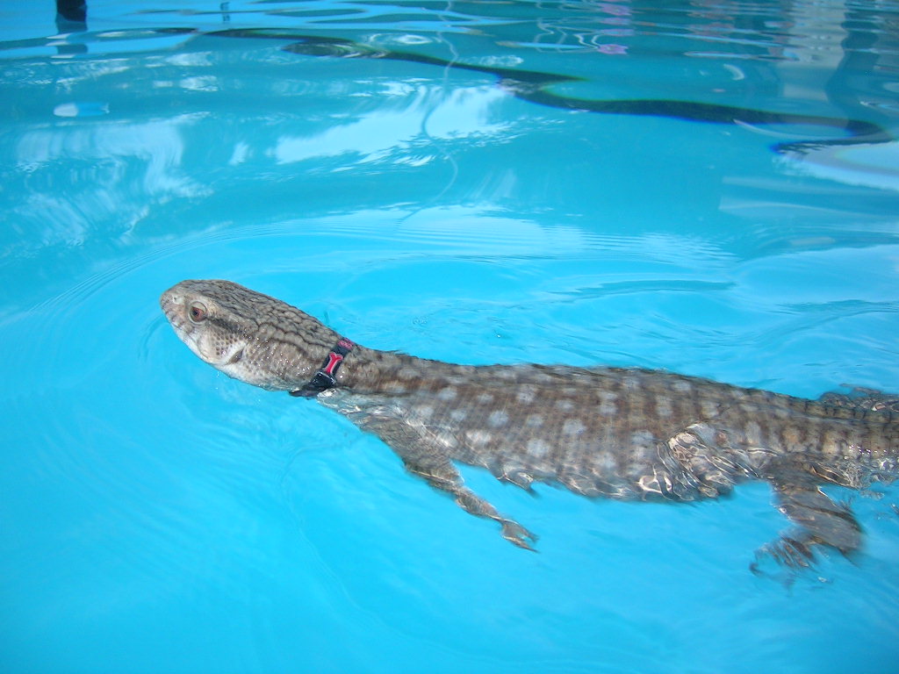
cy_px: 337
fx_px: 909
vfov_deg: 40.7
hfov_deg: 52.6
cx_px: 450
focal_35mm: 35
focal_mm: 5.4
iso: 50
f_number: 2.8
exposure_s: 1/54.8
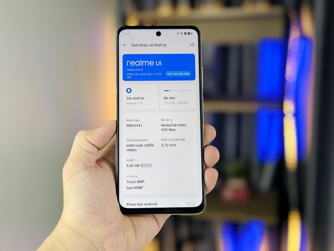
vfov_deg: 30.3
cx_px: 167
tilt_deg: -8.6
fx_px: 463
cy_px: 126
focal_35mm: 48
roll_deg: +1.8
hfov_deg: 39.7
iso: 50
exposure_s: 1/176
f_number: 1.78
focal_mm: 6.76
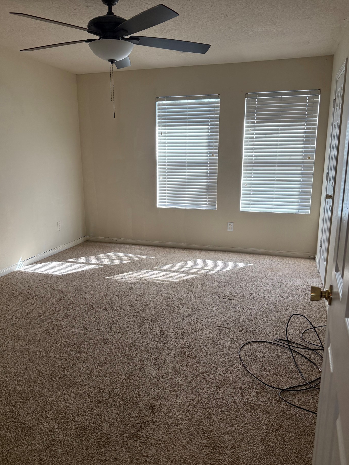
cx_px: 169
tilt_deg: -12.9
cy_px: 237
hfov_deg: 51.3
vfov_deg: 65.3
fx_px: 363
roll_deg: -0.4
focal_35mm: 27
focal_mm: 6.76
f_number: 1.78
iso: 160
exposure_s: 1/122
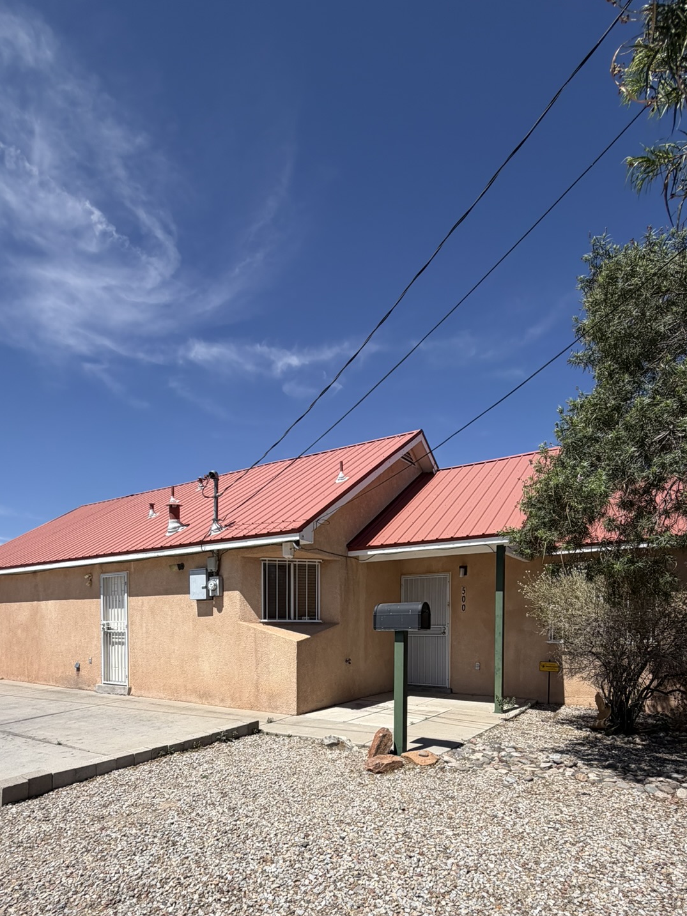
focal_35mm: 20
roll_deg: -0.8
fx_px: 529
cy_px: 646
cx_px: 347
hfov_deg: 66.0
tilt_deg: -1.7
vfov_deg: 77.7
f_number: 2.2
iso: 20
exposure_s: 1/1167
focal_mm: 2.22
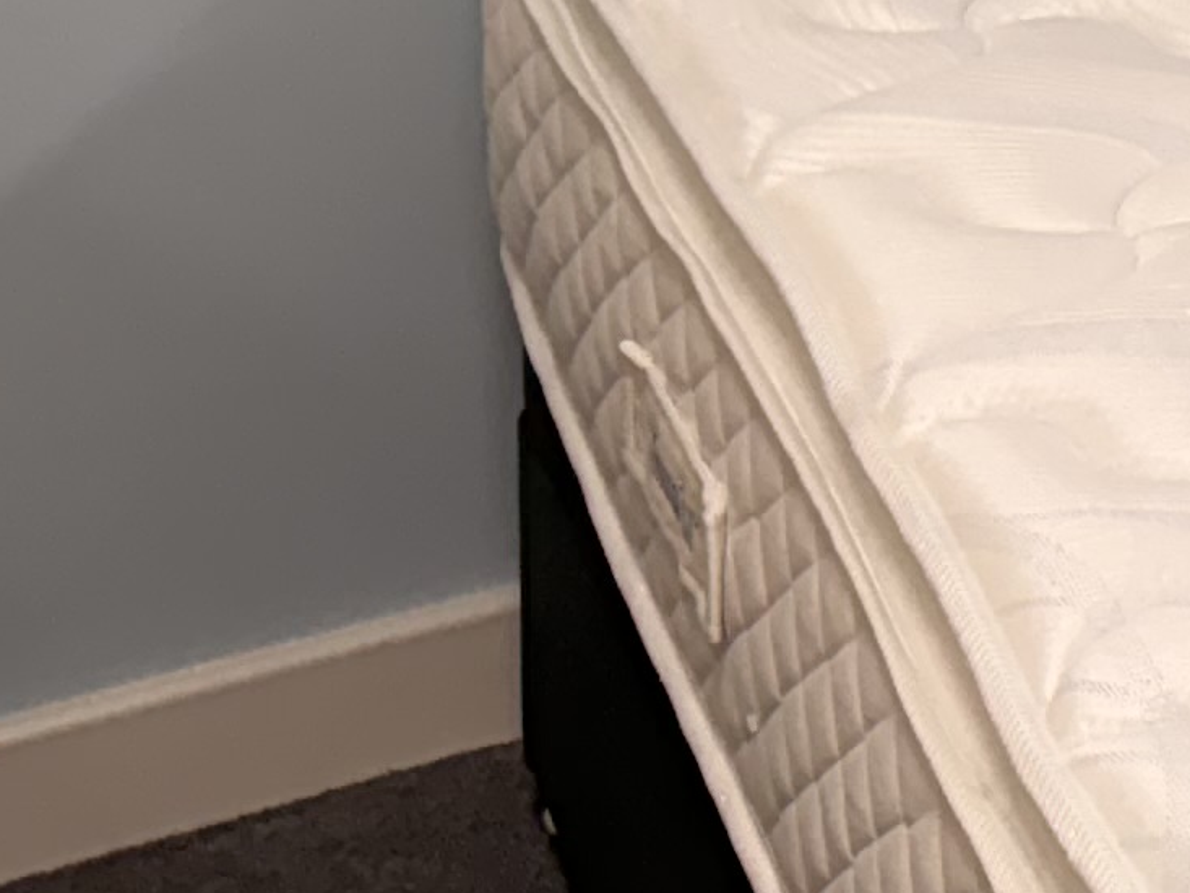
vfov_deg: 9.4
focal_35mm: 132
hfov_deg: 11.9
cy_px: -1552
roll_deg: -0.3
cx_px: 2916
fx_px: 4539
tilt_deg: -2.4
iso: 100
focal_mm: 6.76
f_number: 1.78
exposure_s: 1/100
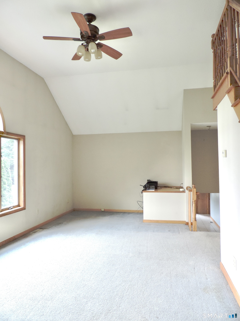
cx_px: 120
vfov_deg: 71.6
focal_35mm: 24
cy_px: 160
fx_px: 222
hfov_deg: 56.8
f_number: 3
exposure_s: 1/30
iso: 200
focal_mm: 4.3
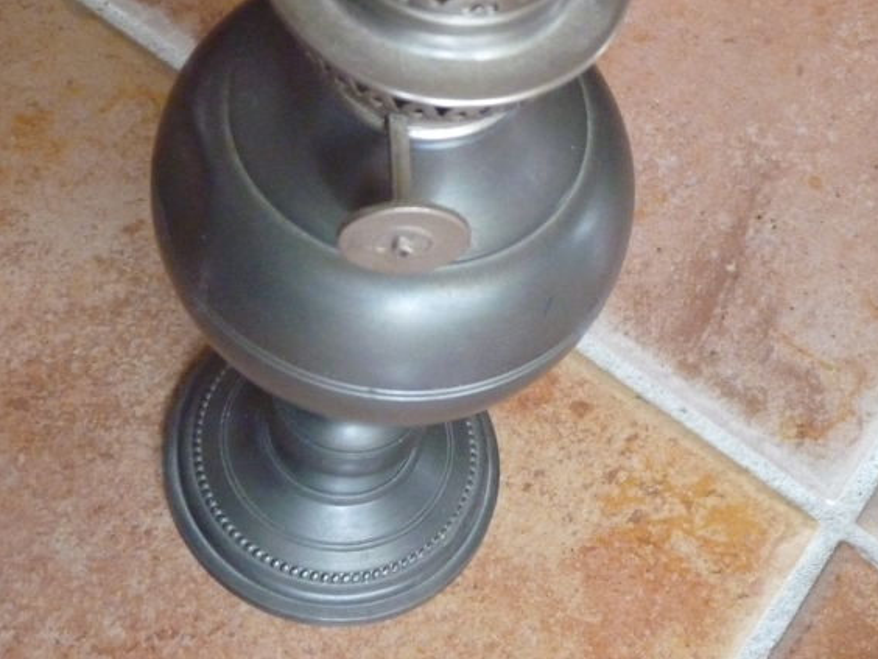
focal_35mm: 78
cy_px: 109
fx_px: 1978
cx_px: 428
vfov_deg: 18.7
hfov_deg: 25.0
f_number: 3
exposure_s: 1/30
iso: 800
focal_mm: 7.8
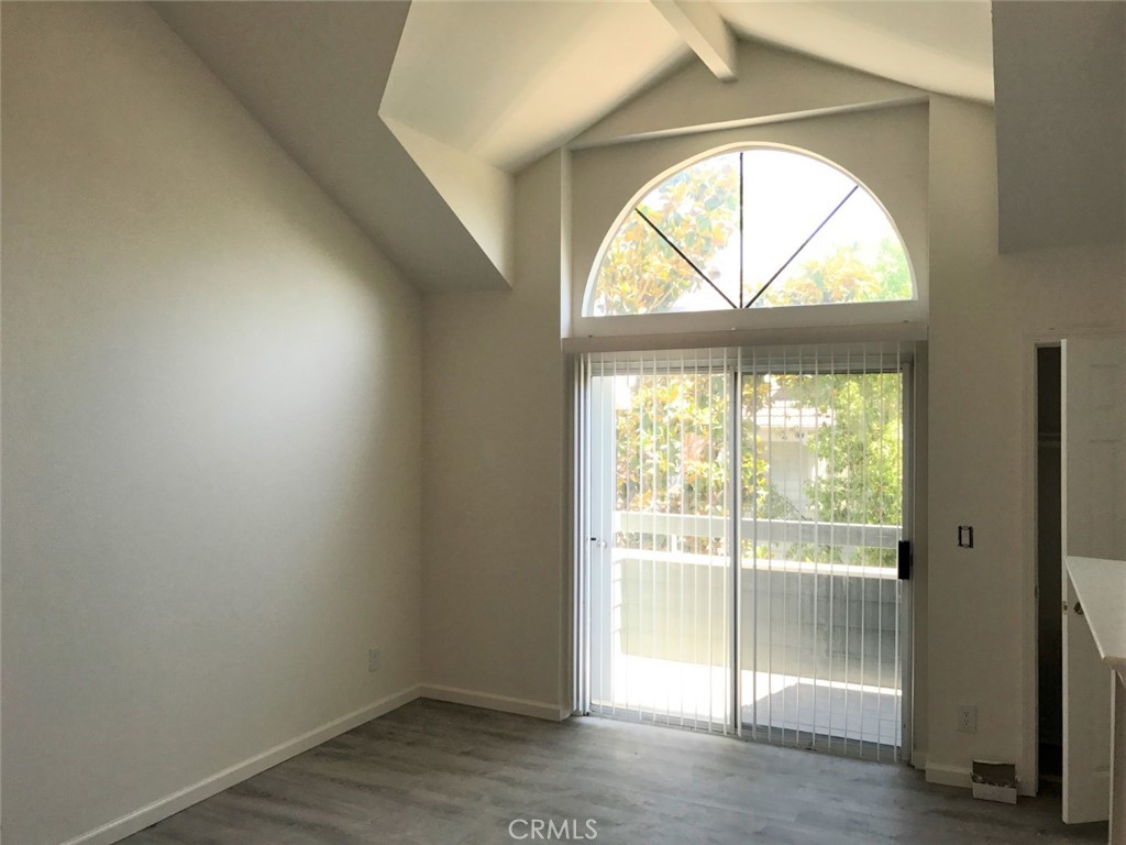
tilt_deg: +0.1
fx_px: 911
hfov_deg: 63.4
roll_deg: +0.6
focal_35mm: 28
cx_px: 563
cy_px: 422
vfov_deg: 49.7
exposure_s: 1/120
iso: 40
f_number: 1.8
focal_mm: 3.99
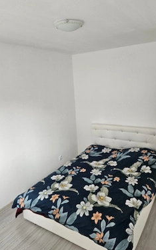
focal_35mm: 26
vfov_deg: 70.4
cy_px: 118
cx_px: 83
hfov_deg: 47.5
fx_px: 177
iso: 200
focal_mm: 5.4
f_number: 1.8
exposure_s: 1/100
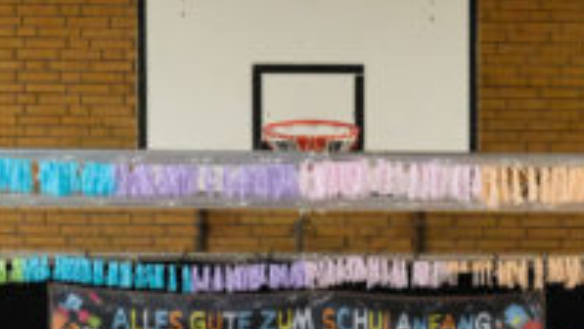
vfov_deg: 7.2
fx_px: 2509
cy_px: 699
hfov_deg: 13.2
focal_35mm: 162
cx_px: 434
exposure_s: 1/1800
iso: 12800
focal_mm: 26.5
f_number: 4.5
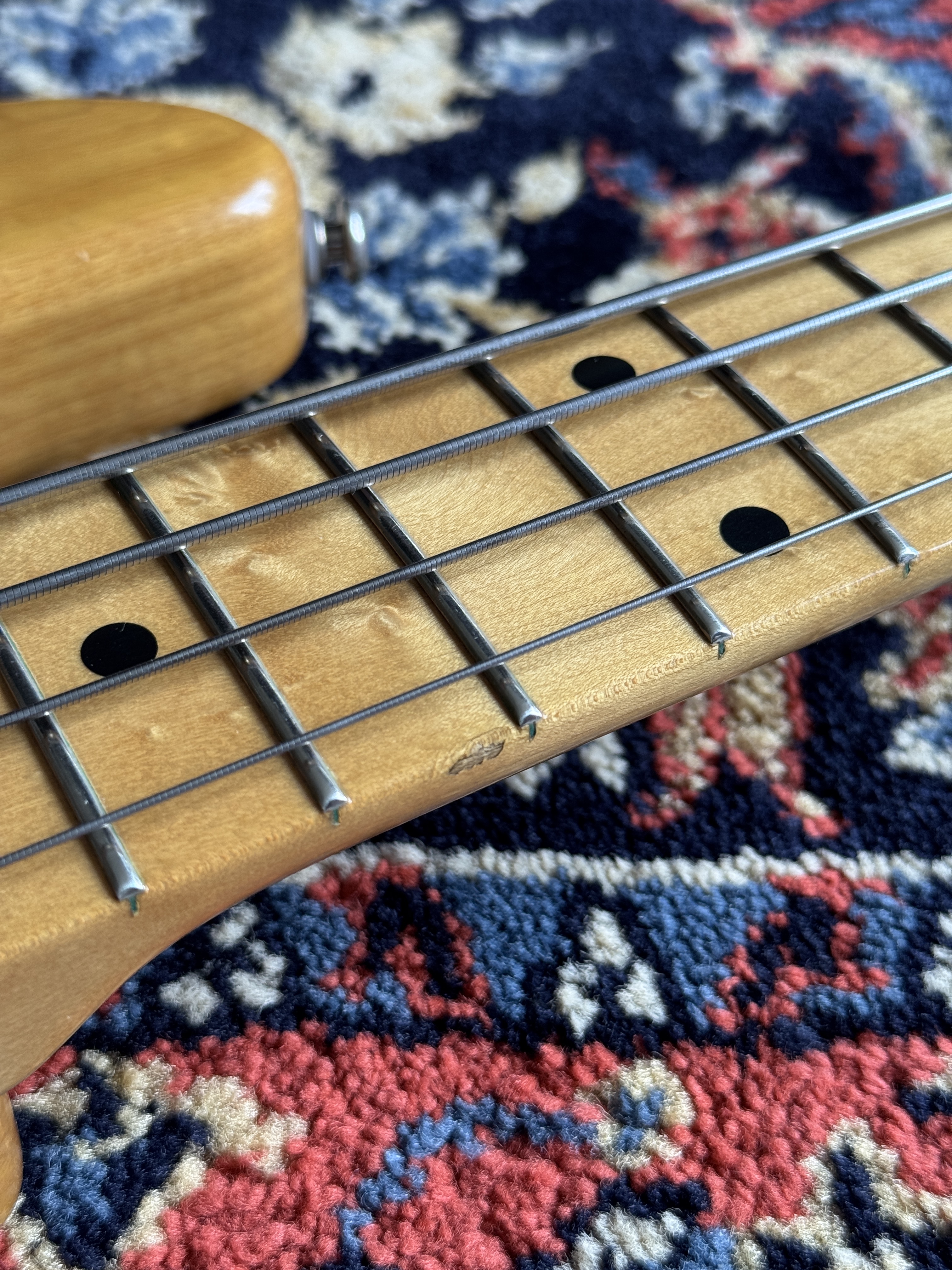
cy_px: 635
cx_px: 476
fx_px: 1760
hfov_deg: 30.3
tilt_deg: -45.5
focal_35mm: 48
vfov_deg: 39.7
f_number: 1.78
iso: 100
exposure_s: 1/104
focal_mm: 6.76
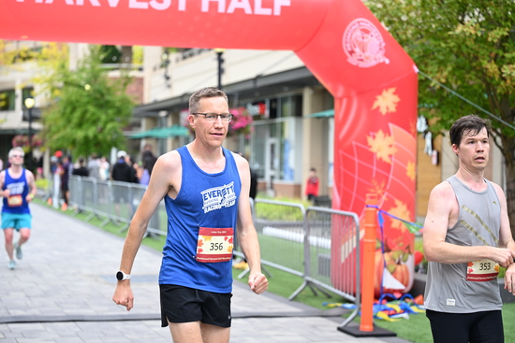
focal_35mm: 70
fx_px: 1002
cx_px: 258
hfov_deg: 28.8
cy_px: 172
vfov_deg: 19.5
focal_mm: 70
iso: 800
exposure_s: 1/1600
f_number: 2.8
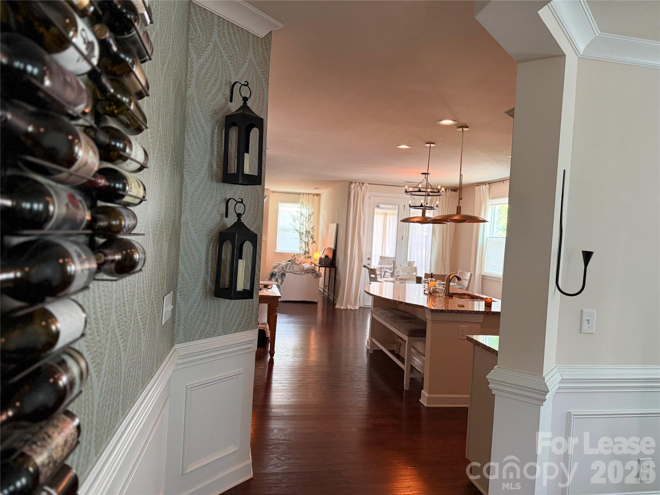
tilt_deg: -1.7
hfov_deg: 71.6
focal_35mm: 24
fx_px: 458
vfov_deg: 56.8
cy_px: 248
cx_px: 330
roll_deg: -3.0
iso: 500
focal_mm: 6.76
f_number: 1.78
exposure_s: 1/60
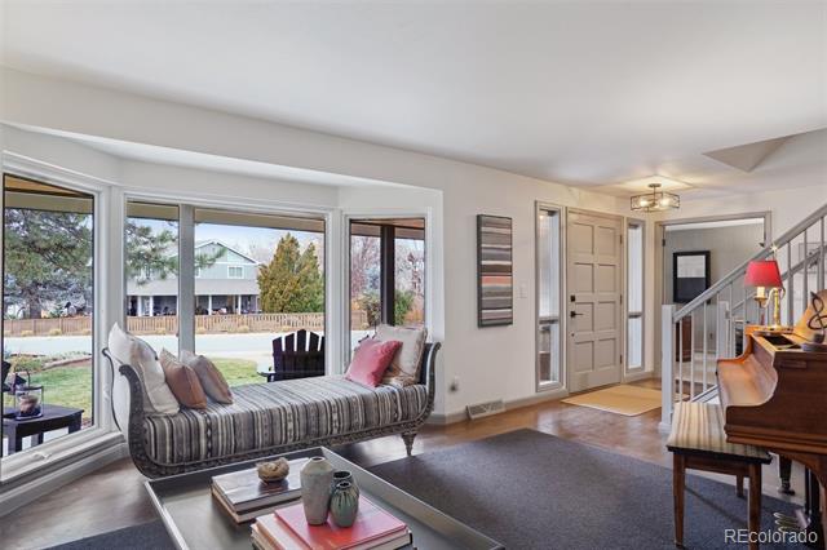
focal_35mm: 20
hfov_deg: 84.0
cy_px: 275
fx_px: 459
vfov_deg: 61.9
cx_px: 414
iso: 400
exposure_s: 1/8
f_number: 9
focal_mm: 20
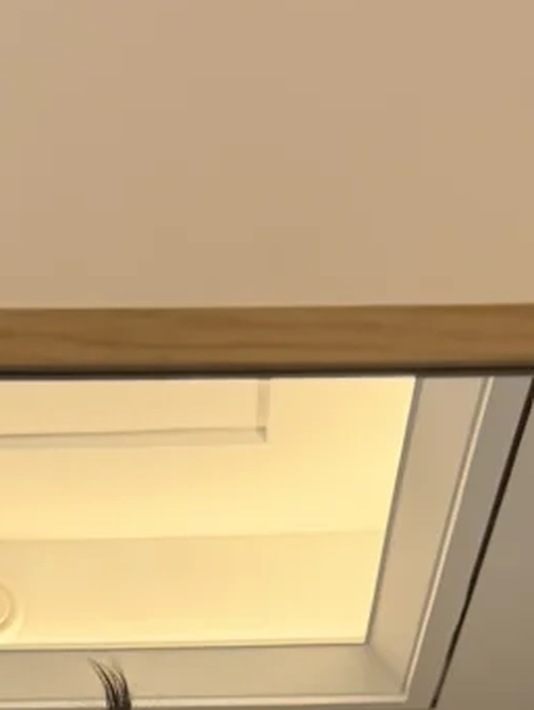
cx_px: 212
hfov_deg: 14.7
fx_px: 2075
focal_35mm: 101
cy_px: 1073
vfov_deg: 17.4
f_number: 1.78
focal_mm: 6.76
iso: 160
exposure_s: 1/121
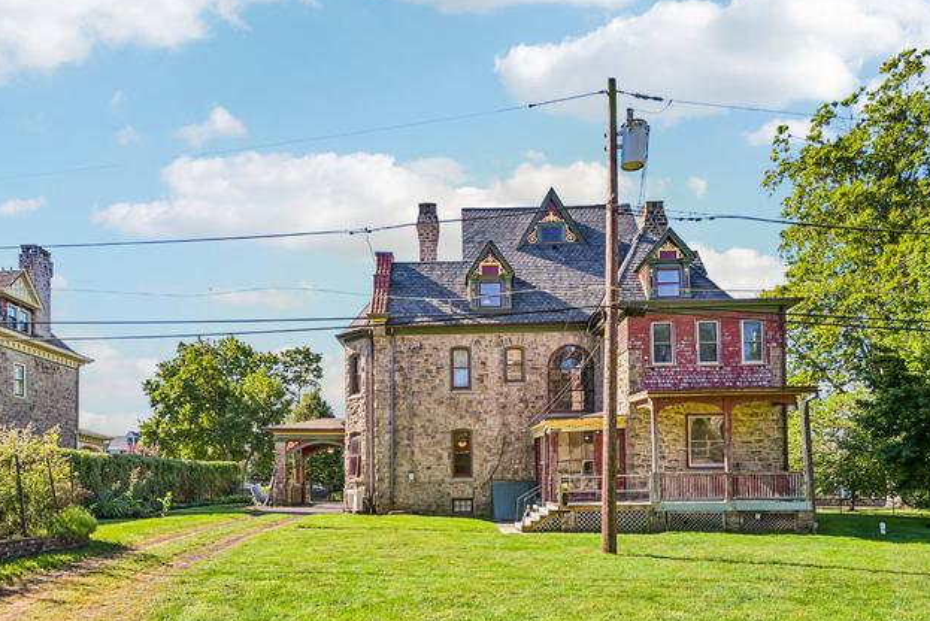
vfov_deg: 52.7
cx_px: 422
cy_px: 466
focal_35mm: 23
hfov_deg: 75.9
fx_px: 594
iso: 100
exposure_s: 1/100
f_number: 8
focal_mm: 14
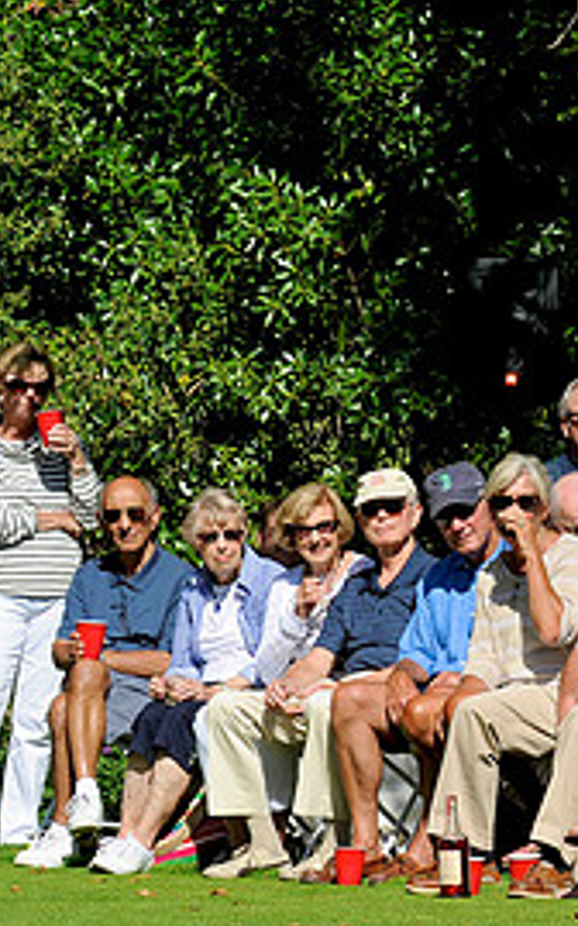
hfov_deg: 3.0
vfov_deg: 4.8
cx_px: 485
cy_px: 599
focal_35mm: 439
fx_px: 11070
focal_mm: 200
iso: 200
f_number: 11
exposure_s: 1/320
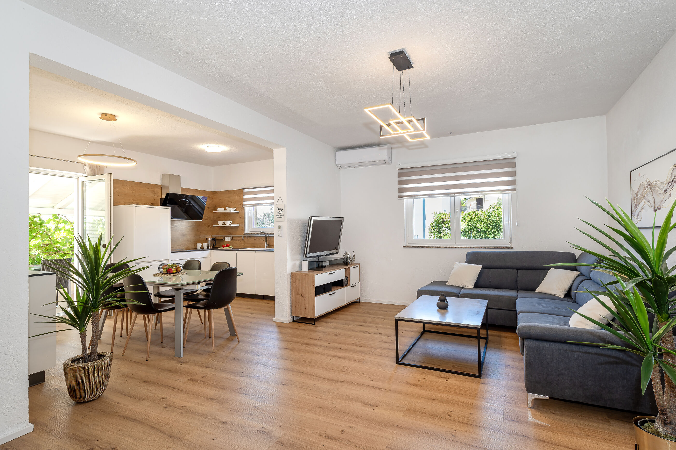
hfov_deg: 86.9
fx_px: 357
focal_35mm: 19
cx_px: 338
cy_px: 225
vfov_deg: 64.5
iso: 100
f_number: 7.1
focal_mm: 19
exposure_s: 1/15
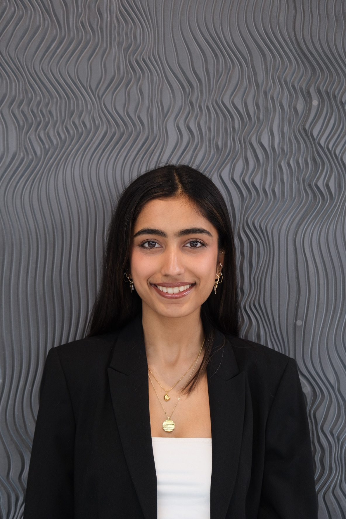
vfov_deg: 36.9
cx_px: 173
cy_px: 260
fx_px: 778
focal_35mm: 54
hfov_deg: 25.1
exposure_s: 1/80
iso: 320
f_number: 4
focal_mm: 35.8
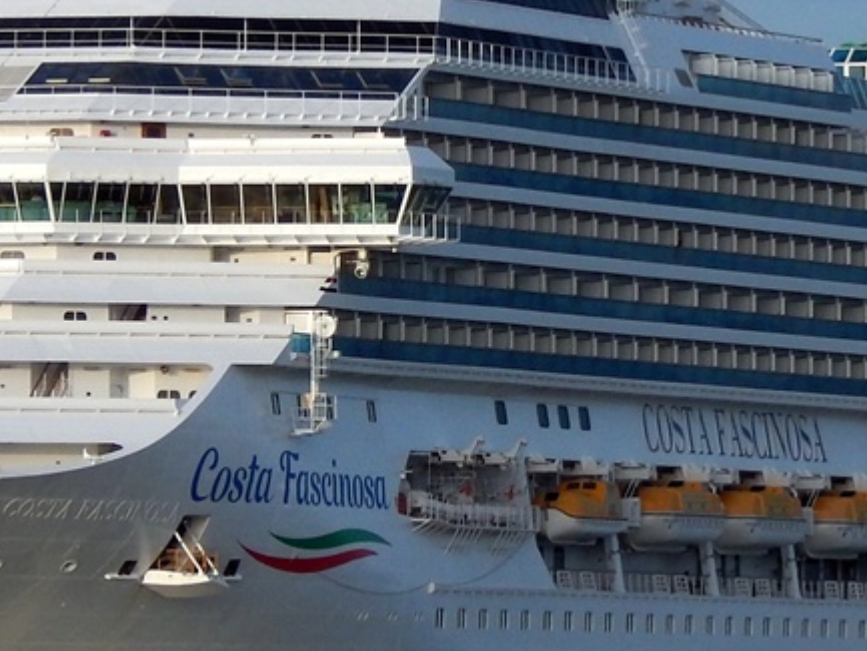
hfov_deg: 4.1
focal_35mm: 479
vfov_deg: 3.1
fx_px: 12000
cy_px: 383
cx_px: 599
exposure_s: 1/500
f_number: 5.1
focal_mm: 28.7
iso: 125
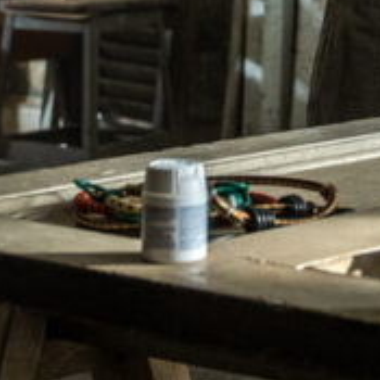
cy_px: -283
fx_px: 2409
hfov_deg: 8.8
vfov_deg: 8.7
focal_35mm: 194
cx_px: 582
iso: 1000
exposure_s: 1/400
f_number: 4.5
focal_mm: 39
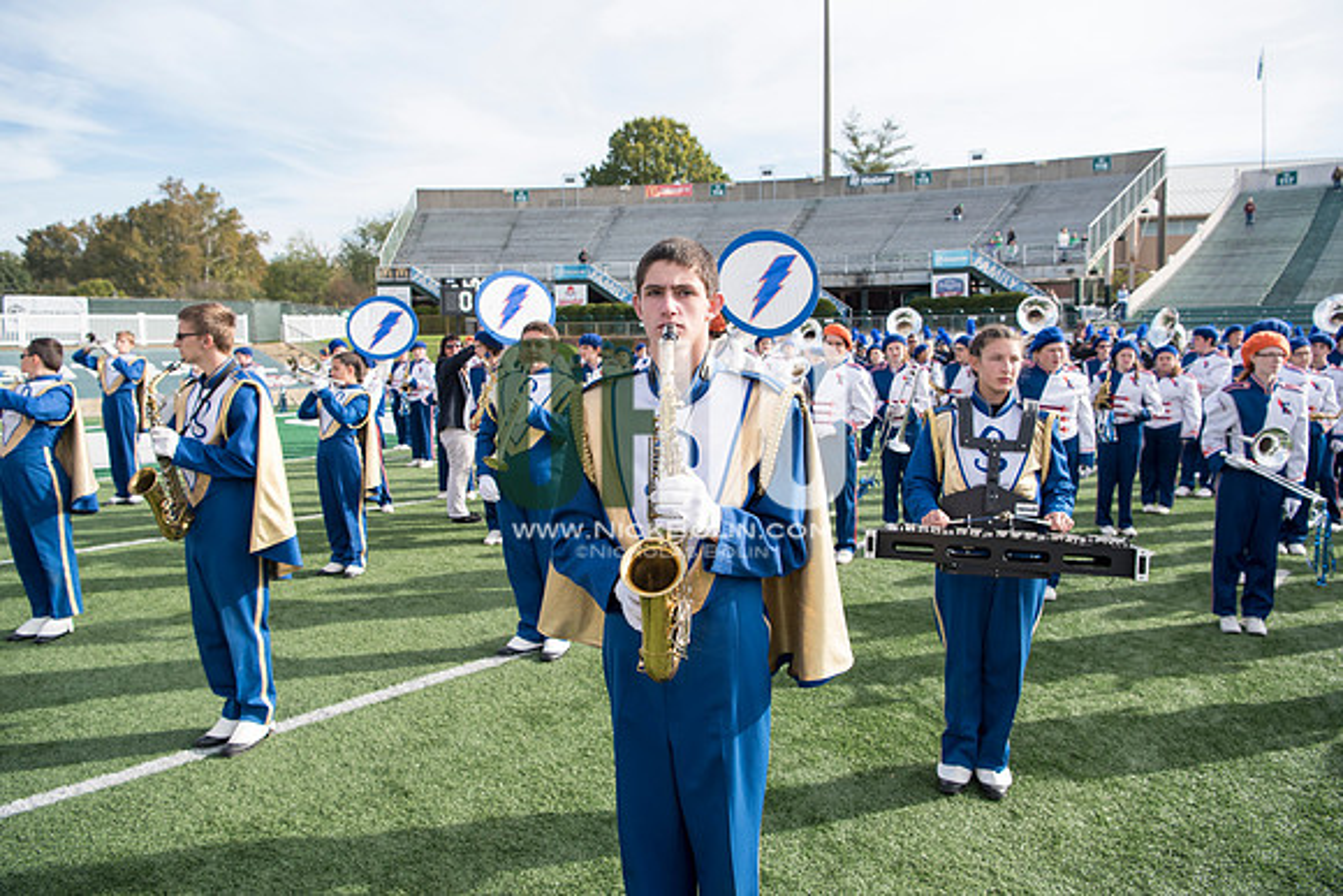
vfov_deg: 53.2
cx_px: 672
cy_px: 448
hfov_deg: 73.7
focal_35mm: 24
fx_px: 896
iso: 250
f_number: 5
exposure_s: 1/800
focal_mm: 24
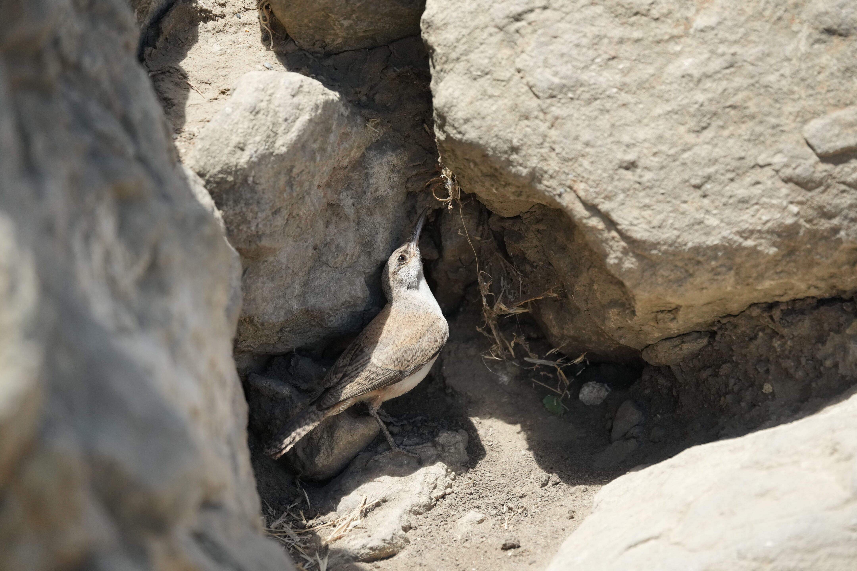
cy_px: 286
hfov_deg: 5.2
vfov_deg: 3.4
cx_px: 428
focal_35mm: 400
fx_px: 9521
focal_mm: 400
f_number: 6.3
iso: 1250
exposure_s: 1/2000
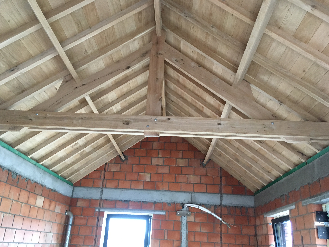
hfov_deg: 60.0
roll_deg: -3.8
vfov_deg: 46.8
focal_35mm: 30
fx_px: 285
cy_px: 127
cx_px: 164
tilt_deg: +21.4
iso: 200
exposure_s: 1/20
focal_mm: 4.15
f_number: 2.2
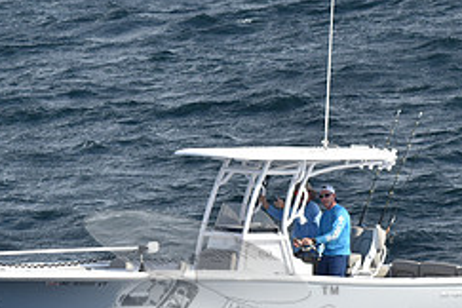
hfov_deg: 6.2
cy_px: 284
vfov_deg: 4.2
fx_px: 4235
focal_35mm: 330
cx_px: 221
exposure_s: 1/1000
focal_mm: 92
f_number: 9.5
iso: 400
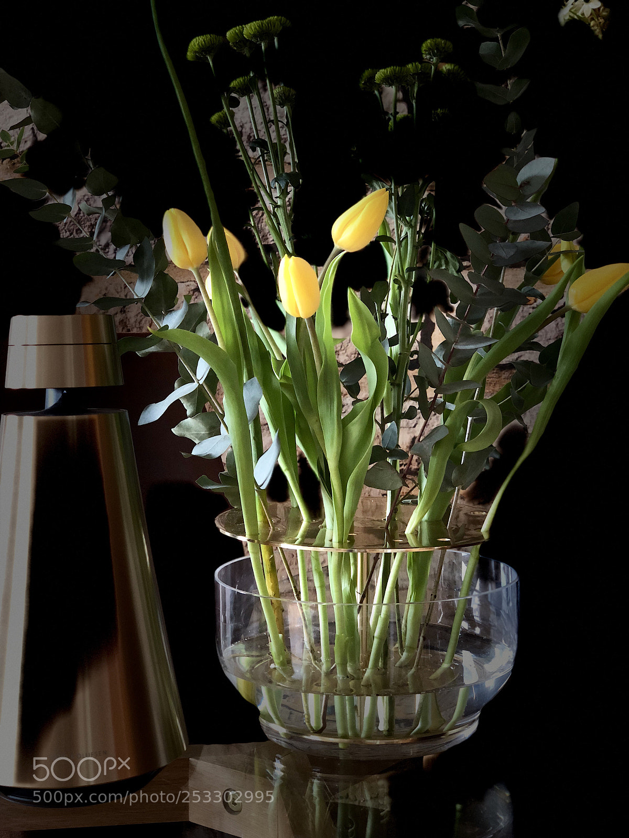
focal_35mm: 52
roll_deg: +0.1
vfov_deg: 36.8
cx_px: 314
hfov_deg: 28.0
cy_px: 419
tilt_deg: -3.6
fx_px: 1260
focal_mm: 6
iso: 100
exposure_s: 1/40
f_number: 2.4
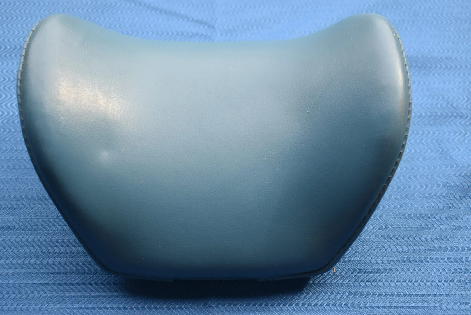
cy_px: 158
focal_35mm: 51
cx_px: 236
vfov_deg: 26.5
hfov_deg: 38.9
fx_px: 668
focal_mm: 34
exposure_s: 1/250
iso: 400
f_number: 5.6
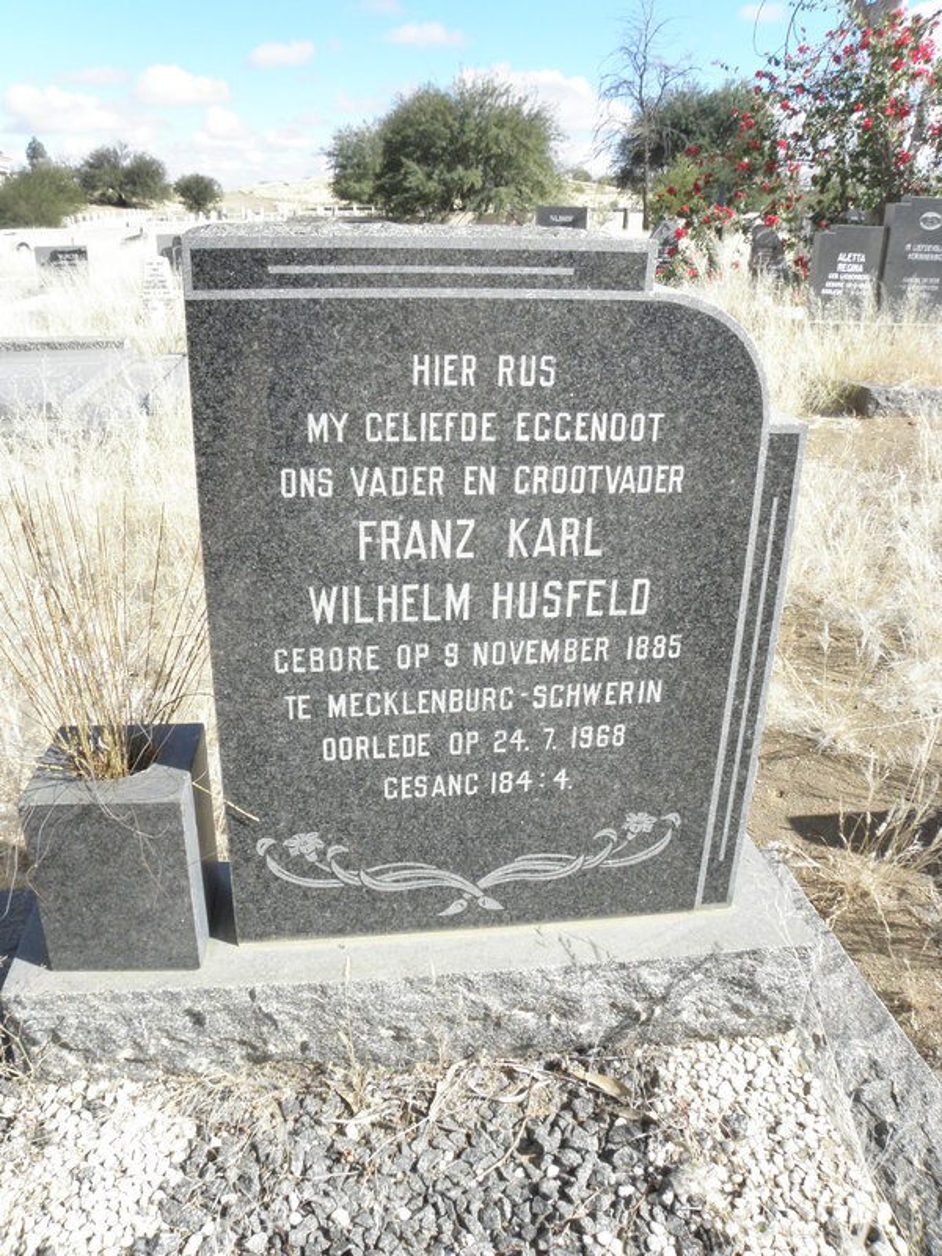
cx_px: 471
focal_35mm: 26
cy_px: 628
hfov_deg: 53.1
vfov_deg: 67.3
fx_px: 943
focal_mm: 4.6
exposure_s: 1/400
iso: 200
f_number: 6.3
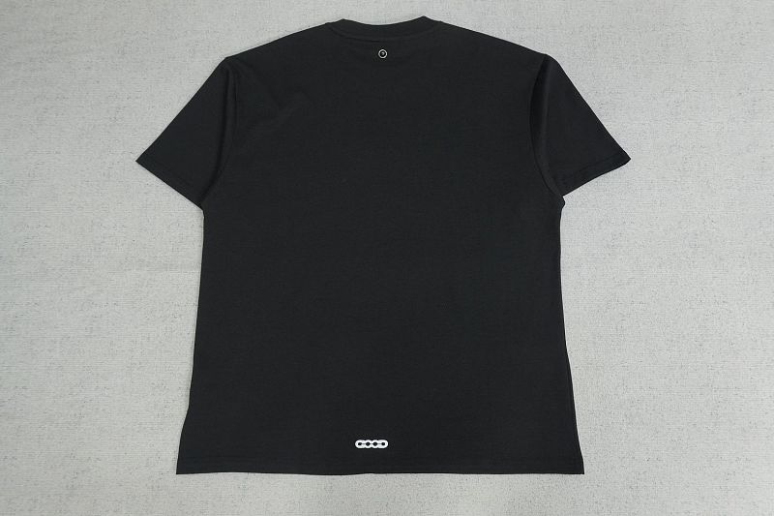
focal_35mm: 24
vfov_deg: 53.1
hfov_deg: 73.8
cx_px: 387
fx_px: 516
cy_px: 258
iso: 1000
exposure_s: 1/160
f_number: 8
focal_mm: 16
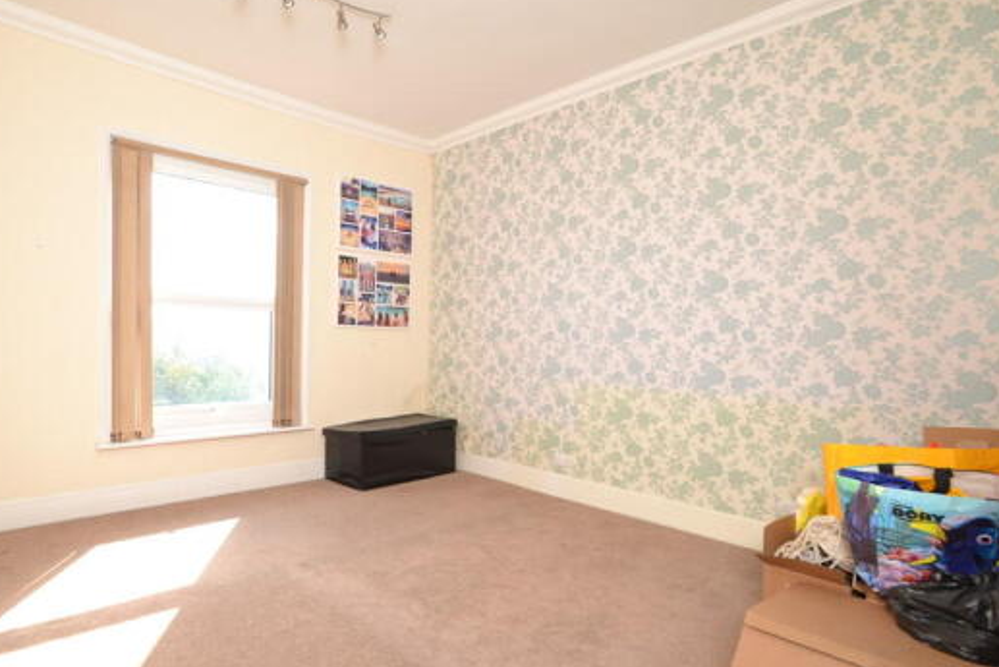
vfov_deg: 64.6
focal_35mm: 19
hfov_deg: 85.5
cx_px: 387
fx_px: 527
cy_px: 332
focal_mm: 10
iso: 250
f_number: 5.6
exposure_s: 1/125
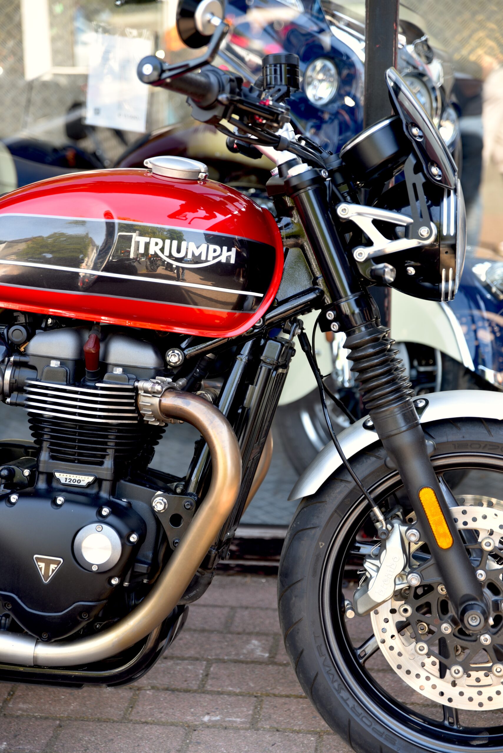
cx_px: 252
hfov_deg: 19.5
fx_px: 1466
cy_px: 376
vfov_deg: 28.8
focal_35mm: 70
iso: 100
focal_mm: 70
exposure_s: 1/60
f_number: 2.8
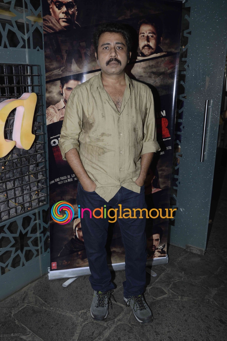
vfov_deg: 57.3
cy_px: 170
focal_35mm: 33
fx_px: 313
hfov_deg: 39.9
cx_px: 114
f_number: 7.1
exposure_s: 1/160
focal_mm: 22
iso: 400
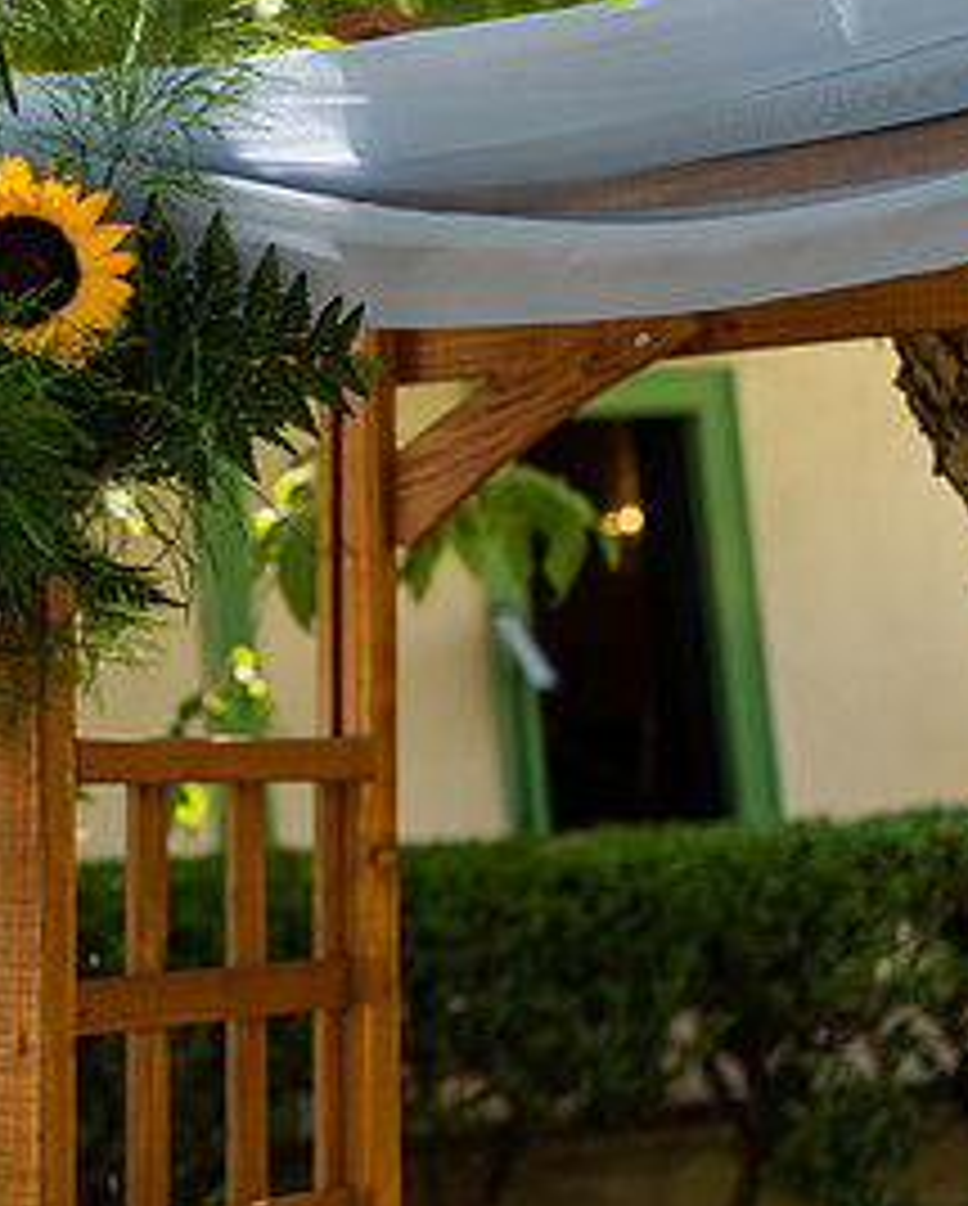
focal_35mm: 71
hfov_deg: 20.8
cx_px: -41
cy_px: 434
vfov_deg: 26.6
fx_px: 2538
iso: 100
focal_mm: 35
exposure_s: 1/320
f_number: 2.5
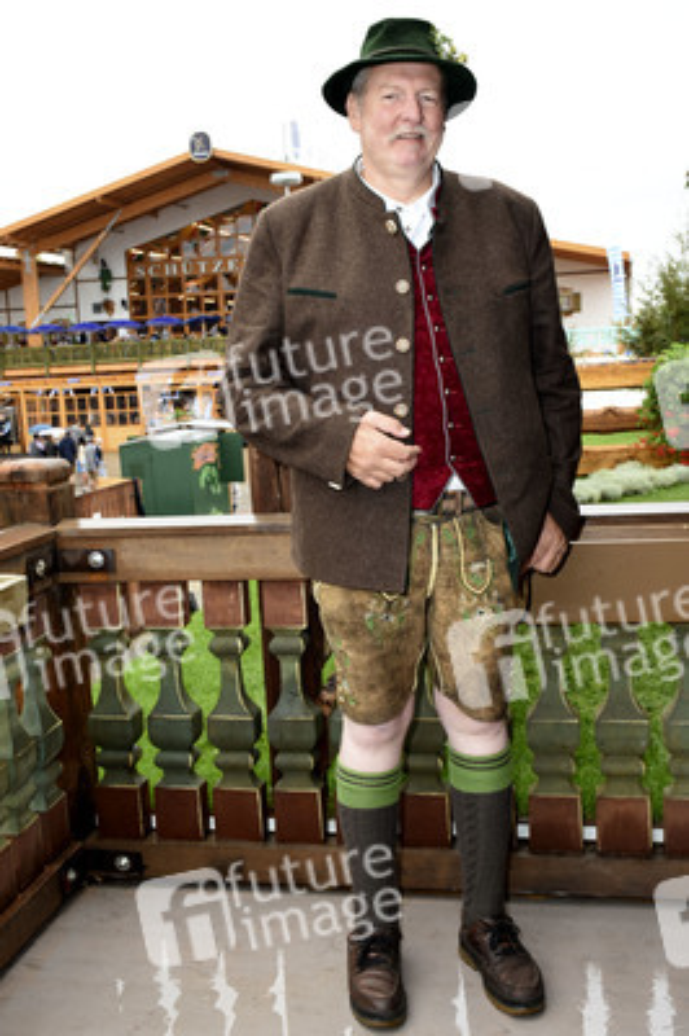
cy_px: 518
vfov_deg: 53.2
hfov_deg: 36.8
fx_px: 1035
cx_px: 344
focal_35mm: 36
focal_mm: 24
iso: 450
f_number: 5.6
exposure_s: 1/125
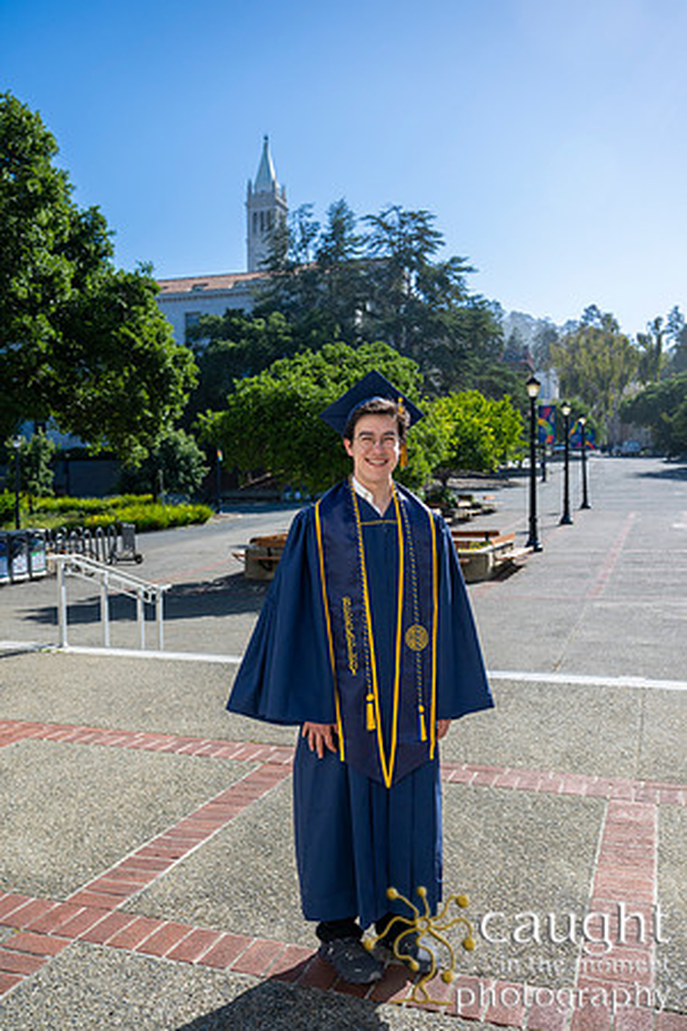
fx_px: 902
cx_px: 344
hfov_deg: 41.7
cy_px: 516
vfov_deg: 59.5
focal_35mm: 32
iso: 400
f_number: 5
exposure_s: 1/1600
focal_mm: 31.5
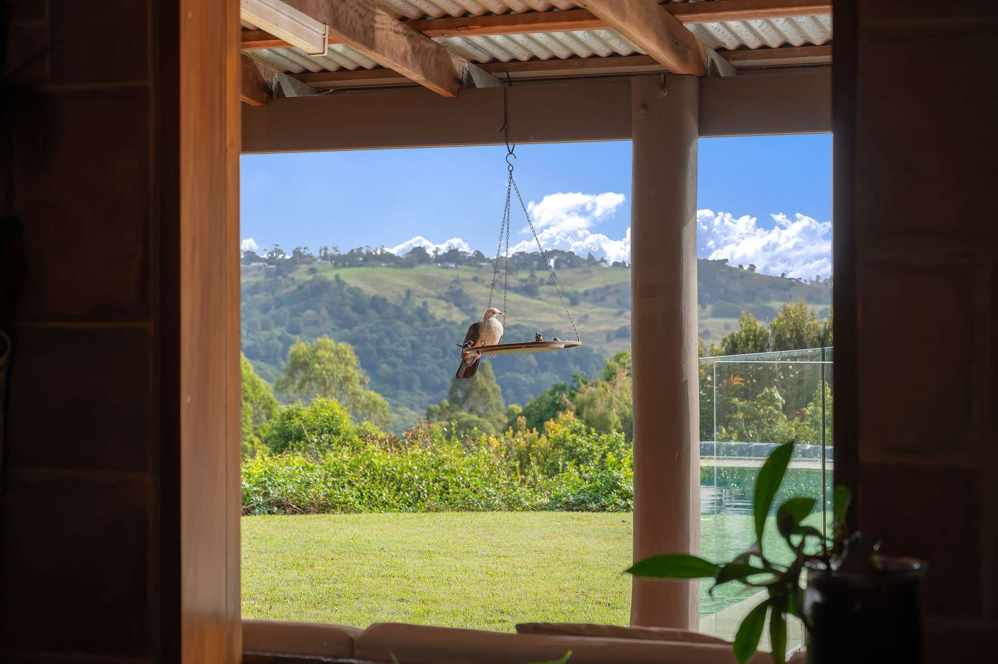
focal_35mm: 70
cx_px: 499
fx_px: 1939
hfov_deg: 28.9
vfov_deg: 19.4
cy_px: 332
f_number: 5.6
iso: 110
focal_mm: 70
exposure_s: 1/250
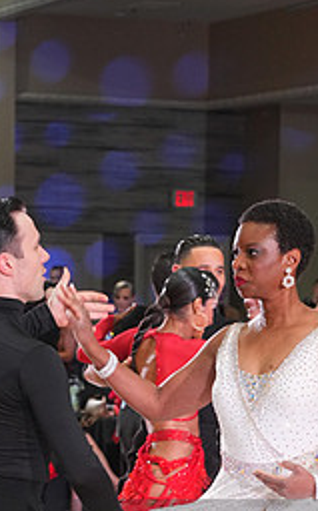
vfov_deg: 11.9
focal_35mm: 174
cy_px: 567
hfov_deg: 7.5
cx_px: 165
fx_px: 2417
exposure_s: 1/200
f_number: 4.5
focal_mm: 75
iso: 2500
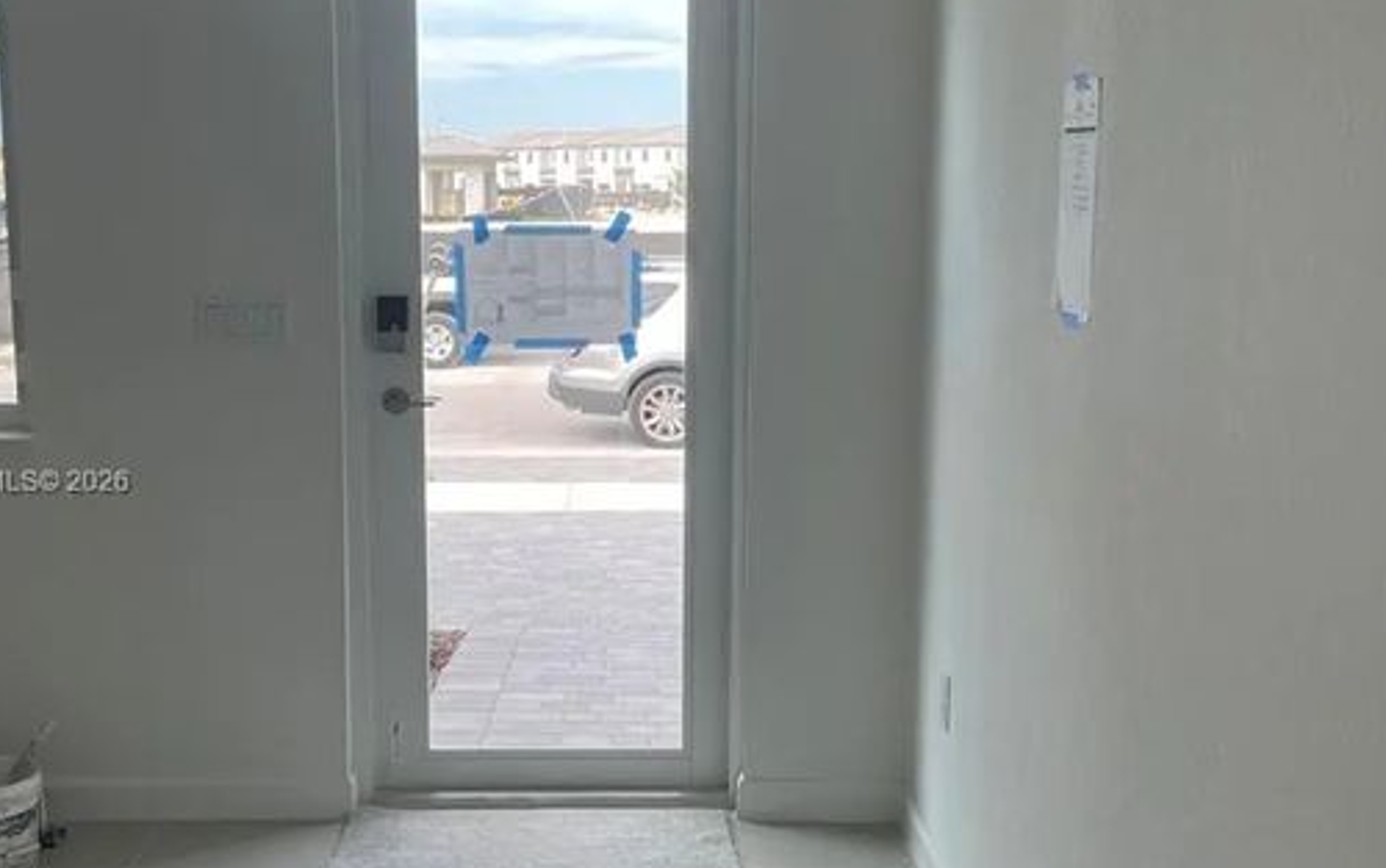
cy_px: 484
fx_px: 1776
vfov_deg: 27.4
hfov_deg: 42.6
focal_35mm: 47
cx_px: 651
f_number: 1.6
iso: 32
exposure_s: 1/230
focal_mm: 4.2
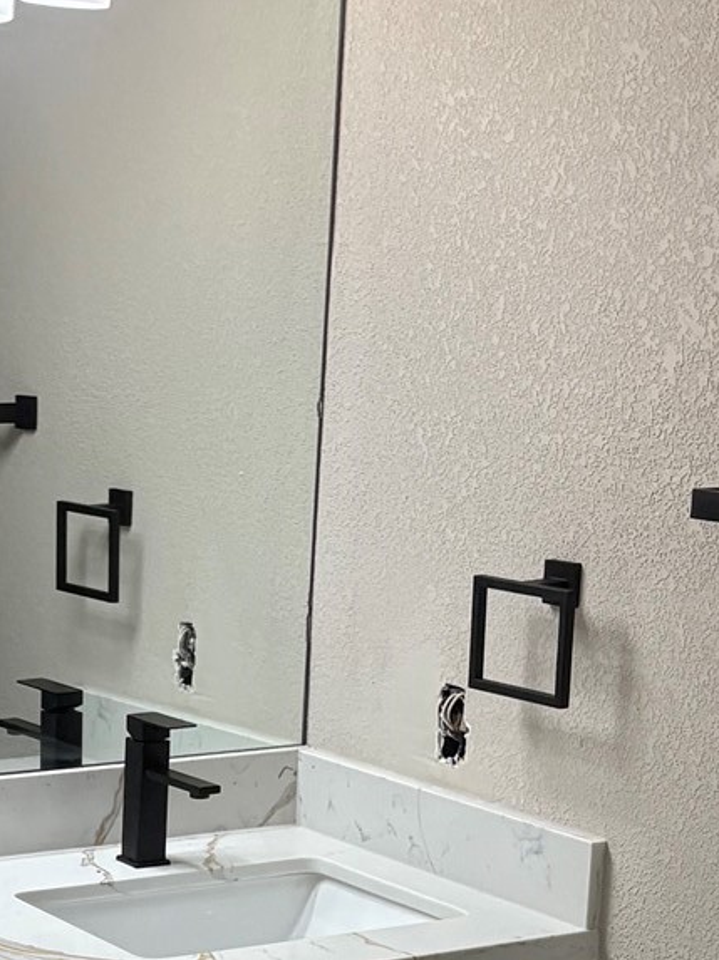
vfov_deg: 20.6
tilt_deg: -13.5
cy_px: 881
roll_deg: -1.4
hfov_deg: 15.5
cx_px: -44
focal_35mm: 93
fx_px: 2578
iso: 125
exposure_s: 1/234
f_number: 1.6
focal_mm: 5.96
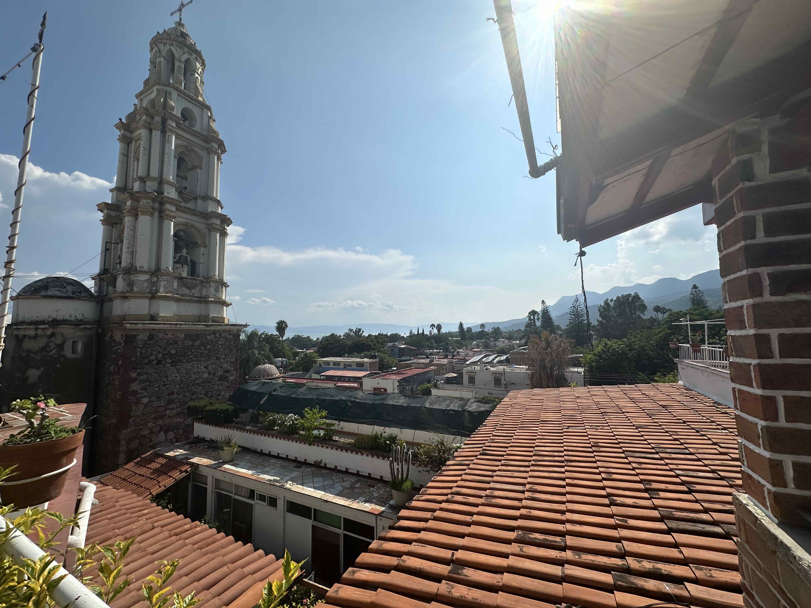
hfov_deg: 102.1
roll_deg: -0.2
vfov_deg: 85.7
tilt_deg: +5.4
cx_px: 406
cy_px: 304
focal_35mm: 14
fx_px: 328
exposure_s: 1/7813
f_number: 2.2
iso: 50
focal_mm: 2.22
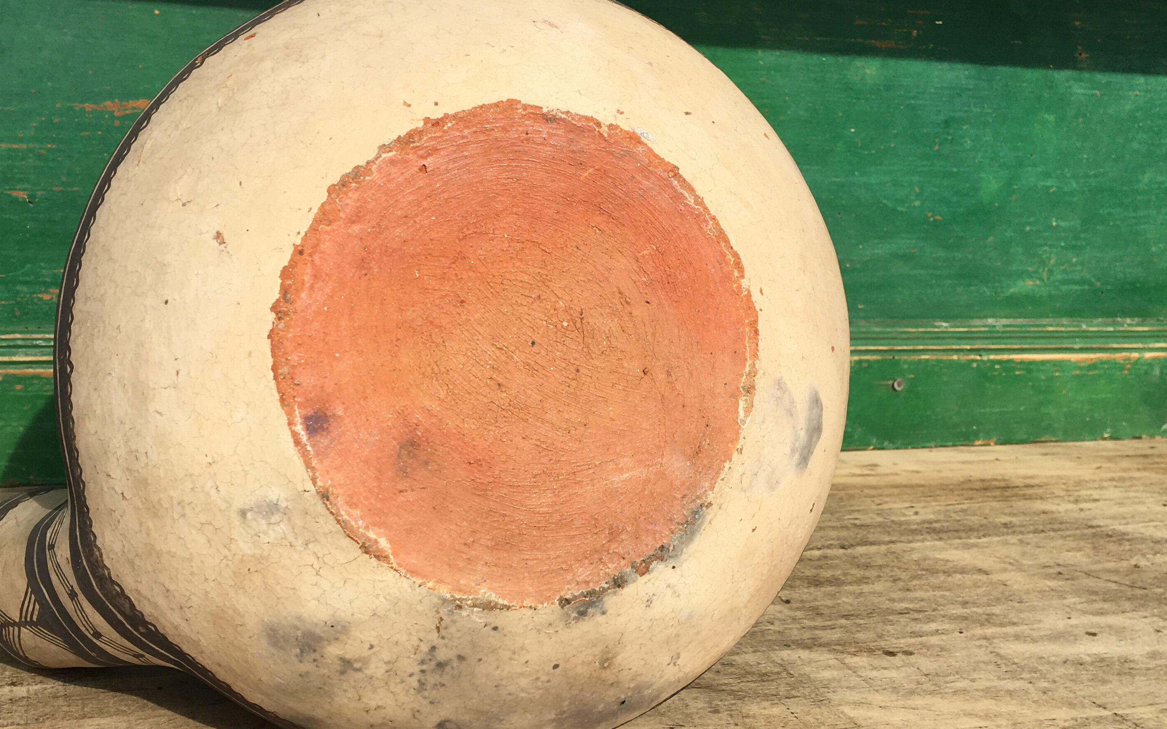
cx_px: 548
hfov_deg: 45.2
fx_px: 1399
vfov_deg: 29.2
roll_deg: -3.7
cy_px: 324
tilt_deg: -10.7
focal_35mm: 44
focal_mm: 4.15
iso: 25
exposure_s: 1/1672
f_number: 2.2
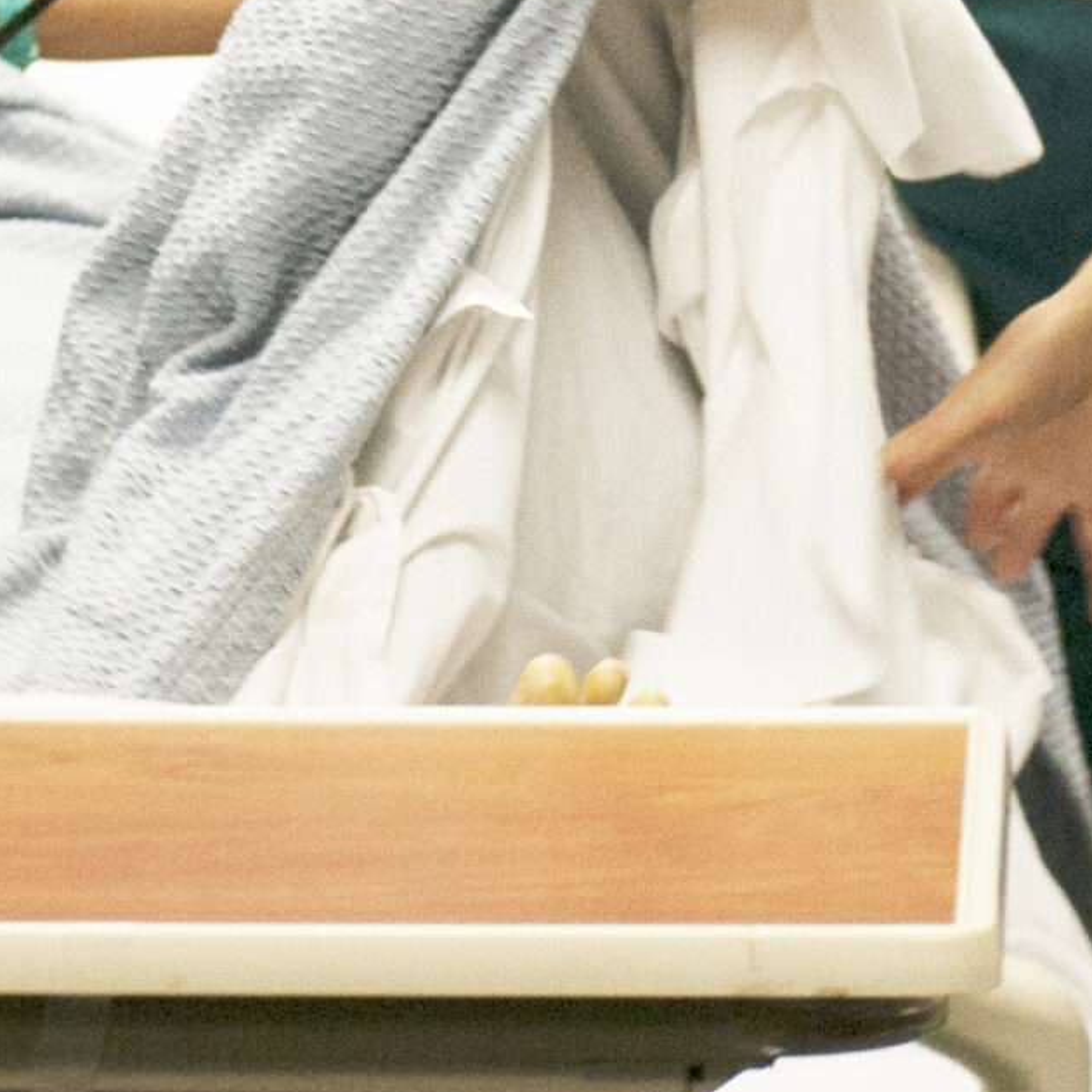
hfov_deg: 6.1
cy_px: -657
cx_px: 248
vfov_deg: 6.1
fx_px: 10162
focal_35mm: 285
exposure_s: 1/60
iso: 800
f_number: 4
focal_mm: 55
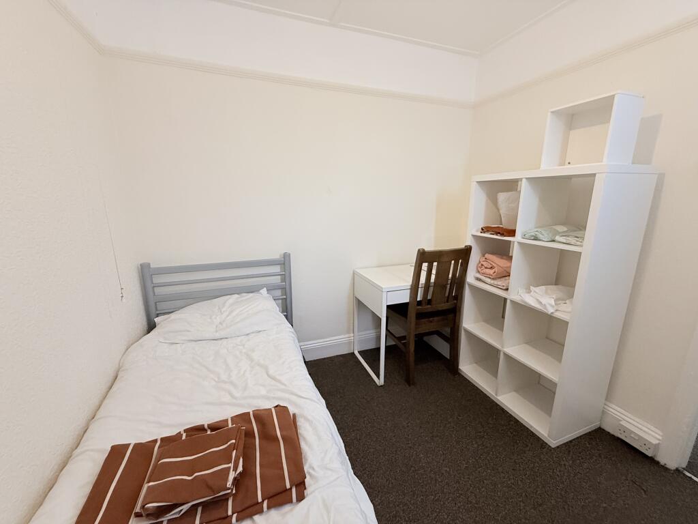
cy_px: 262
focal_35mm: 14
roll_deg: +0.5
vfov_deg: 85.7
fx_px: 282
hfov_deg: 102.1
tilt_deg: -13.3
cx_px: 349
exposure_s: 1/99
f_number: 2.2
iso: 250
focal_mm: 2.22
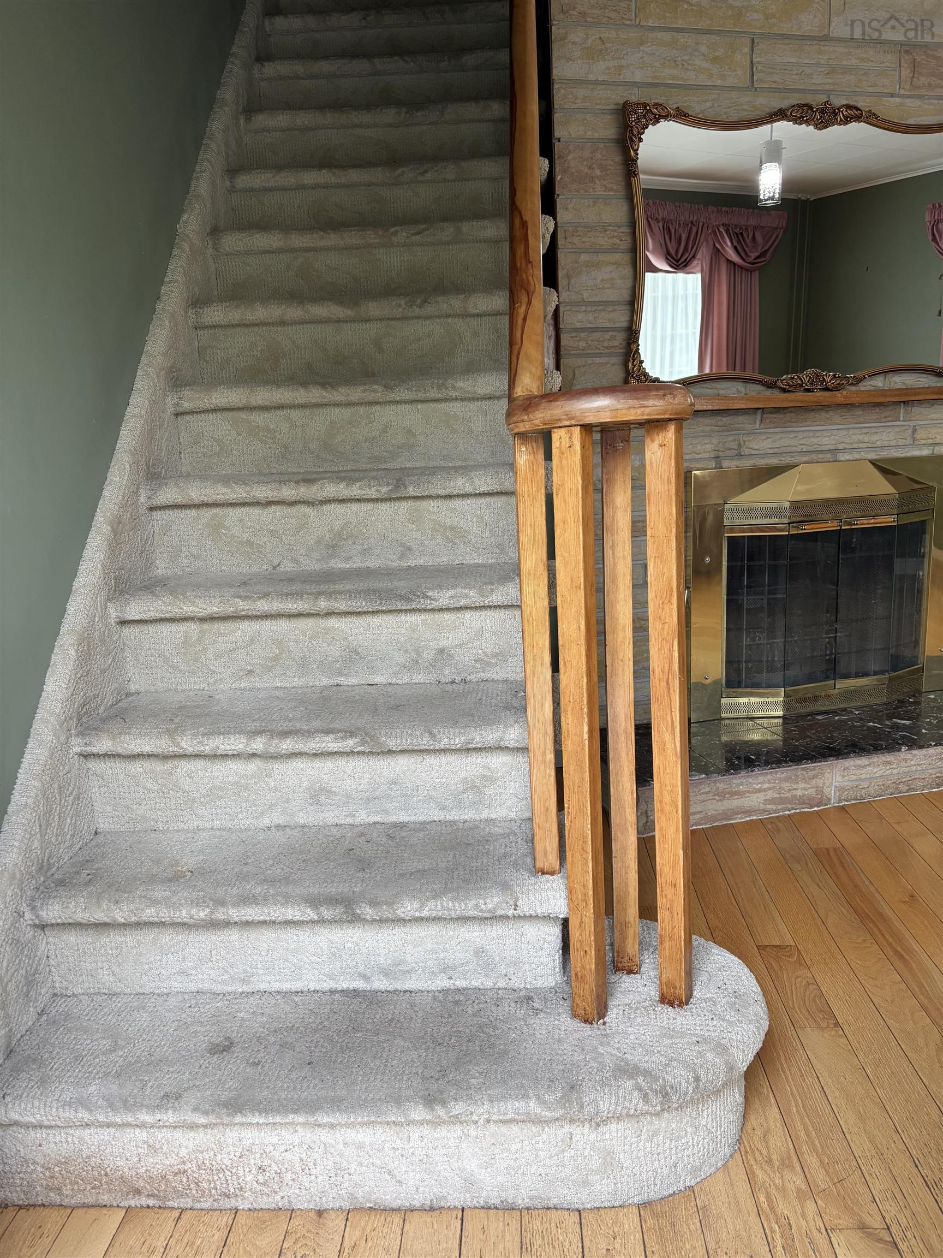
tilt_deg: -12.7
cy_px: 629
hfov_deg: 53.1
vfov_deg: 67.3
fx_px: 944
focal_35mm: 26
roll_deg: +2.3
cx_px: 472
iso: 125
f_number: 1.6
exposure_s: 1/120
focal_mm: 5.96
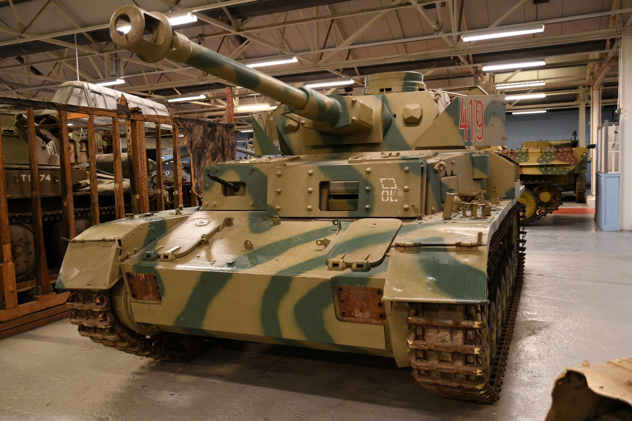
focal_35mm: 30
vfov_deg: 43.6
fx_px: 527
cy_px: 210
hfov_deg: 61.9
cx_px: 316
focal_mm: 20
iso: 500
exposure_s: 1/30
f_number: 2.8
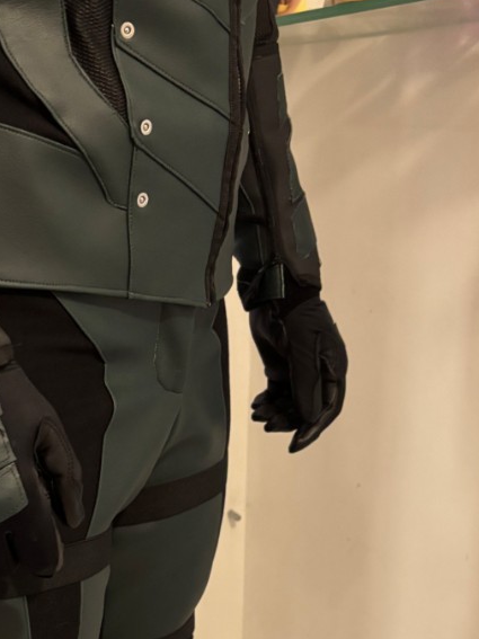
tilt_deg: -17.7
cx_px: 104
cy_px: 505
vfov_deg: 34.0
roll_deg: -0.2
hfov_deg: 26.1
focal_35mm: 55
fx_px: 1015
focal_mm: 5.96
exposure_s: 1/29
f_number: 1.6
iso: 640
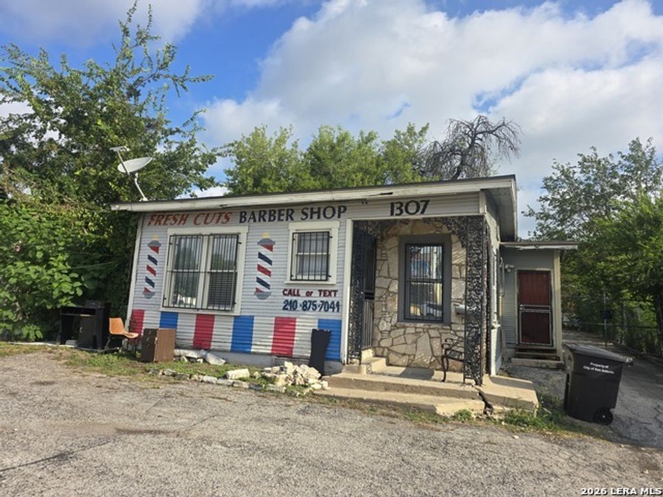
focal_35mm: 23
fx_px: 441
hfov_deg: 73.9
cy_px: 248
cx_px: 332
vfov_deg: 58.9
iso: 12
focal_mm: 6.3
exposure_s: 1/626
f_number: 1.7
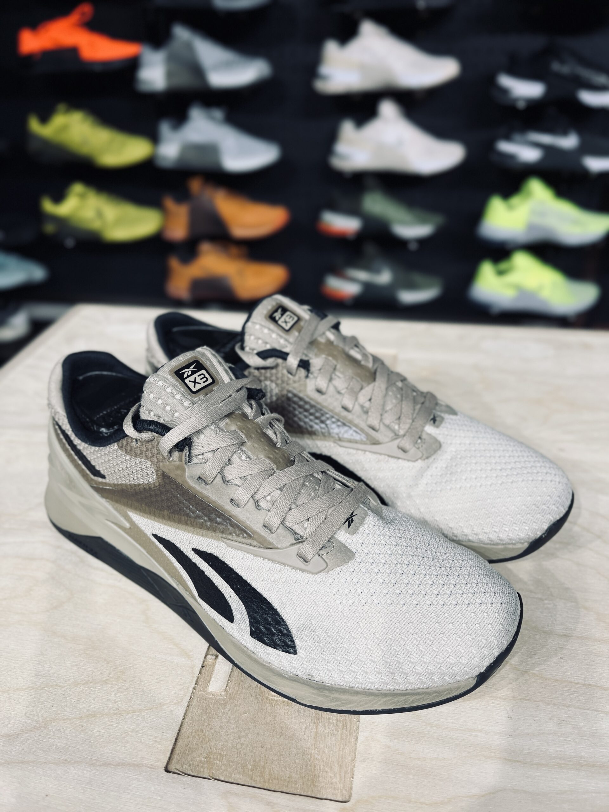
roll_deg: +0.7
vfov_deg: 67.3
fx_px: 610
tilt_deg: -32.4
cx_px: 304
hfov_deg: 53.1
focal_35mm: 26
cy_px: 406
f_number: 1.6
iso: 50
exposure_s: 1/413
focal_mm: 5.1
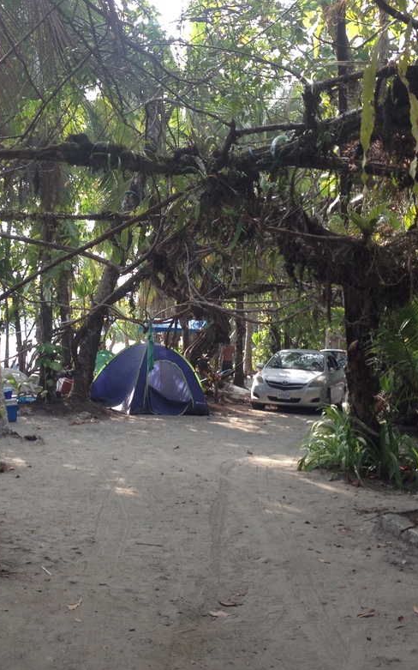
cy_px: 303
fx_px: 1039
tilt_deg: -1.2
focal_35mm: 57
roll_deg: -2.5
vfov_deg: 35.7
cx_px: 173
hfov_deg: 22.7
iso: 50
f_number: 2.4
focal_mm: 4.28
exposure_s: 1/238
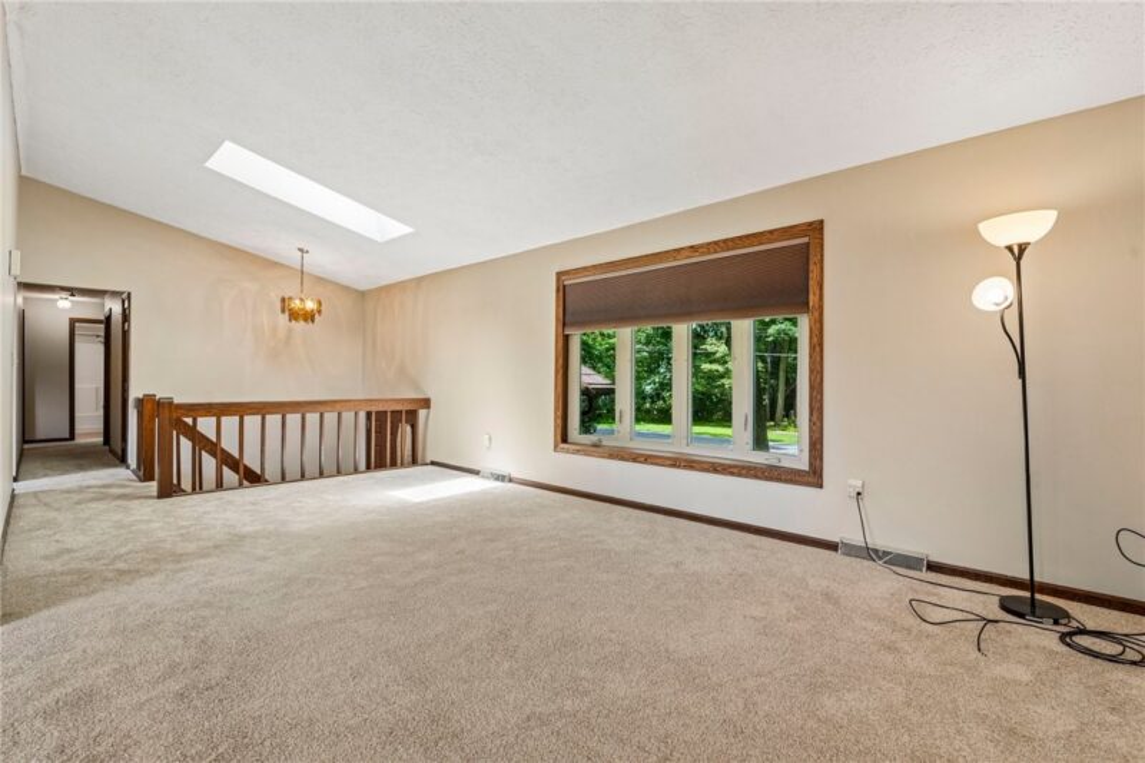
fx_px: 509
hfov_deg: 96.7
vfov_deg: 73.7
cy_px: 382
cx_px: 572
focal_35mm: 16
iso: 400
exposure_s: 1/25
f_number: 8
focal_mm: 16
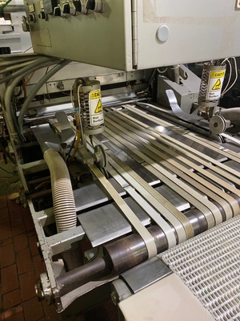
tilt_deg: -28.3
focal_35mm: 26
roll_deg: +3.6
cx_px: 120
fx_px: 240
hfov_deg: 53.1
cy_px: 160
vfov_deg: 67.3
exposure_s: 1/60
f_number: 1.8
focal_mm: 4.25
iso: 160
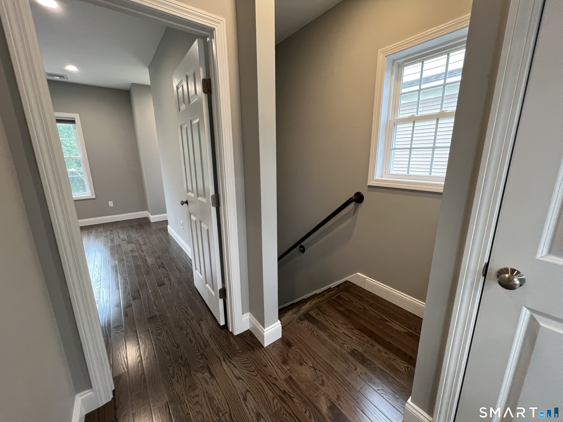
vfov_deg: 89.9
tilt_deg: -14.2
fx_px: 211
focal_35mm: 13
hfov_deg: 106.2
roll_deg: +0.7
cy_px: 211
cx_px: 282
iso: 200
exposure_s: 1/60
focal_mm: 1.57
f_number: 1.8
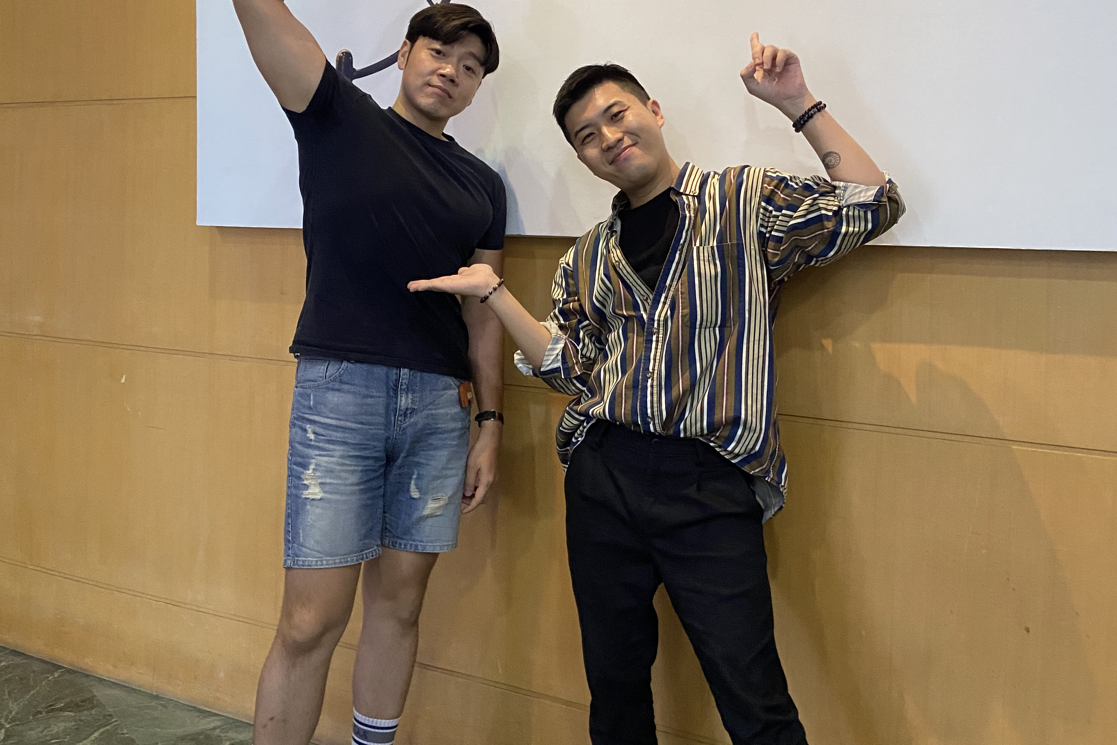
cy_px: 293
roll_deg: -1.4
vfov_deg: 35.8
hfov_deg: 51.9
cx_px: 569
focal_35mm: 37
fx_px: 1148
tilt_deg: -1.8
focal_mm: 4.25
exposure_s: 1/59
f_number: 1.8
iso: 400
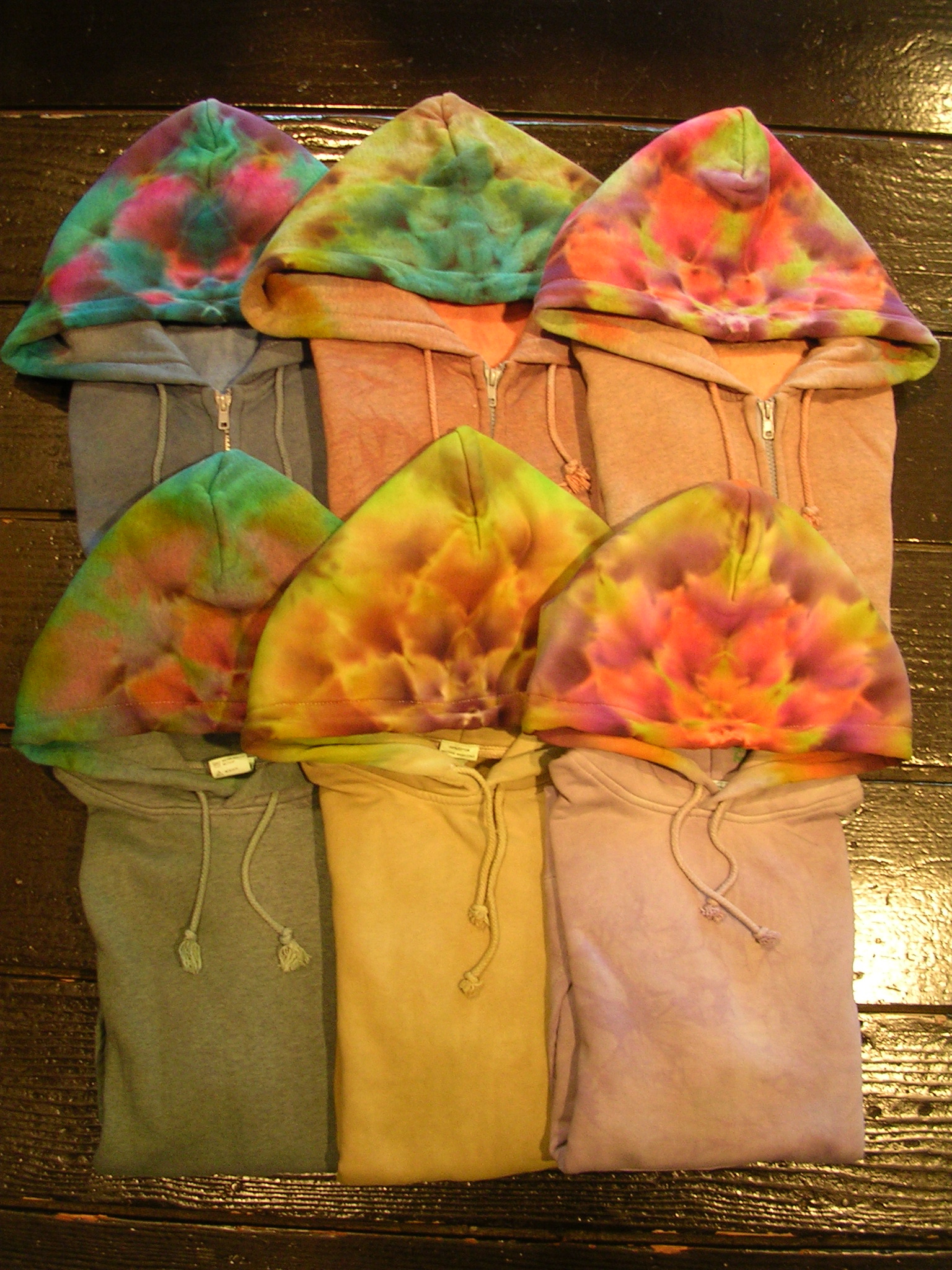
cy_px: 635
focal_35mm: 38
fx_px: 1393
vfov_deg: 49.0
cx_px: 476
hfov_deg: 37.7
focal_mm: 5.8
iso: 79
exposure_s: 1/5.9
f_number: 2.8
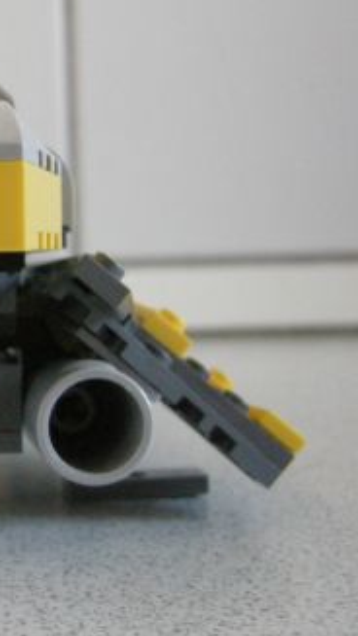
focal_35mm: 72
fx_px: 1215
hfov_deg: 15.9
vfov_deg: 29.3
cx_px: -101
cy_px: 282
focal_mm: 7.5
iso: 445
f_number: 2.7
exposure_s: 1/30
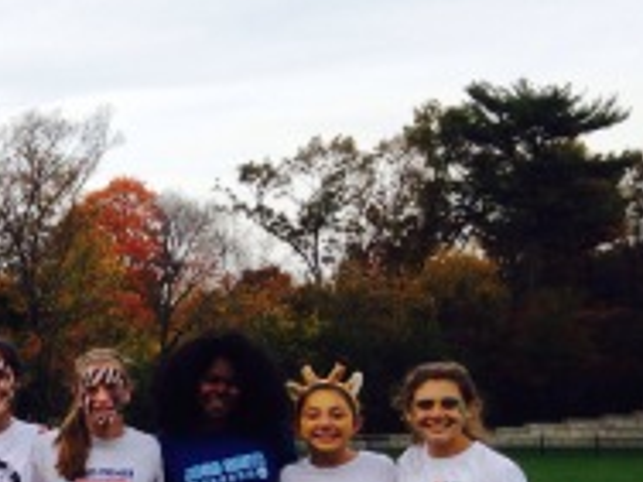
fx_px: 1709
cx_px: -222
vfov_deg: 15.7
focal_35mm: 92
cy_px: 494
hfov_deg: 19.4
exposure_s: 1/488
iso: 50
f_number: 2.4
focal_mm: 4.12
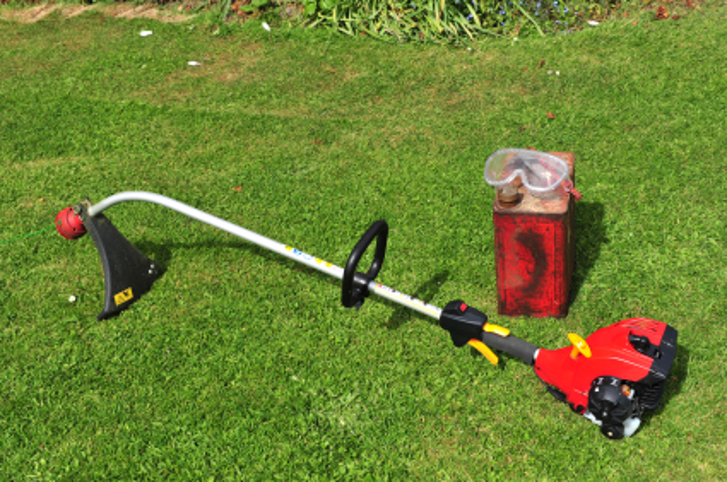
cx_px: 364
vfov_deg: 28.0
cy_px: 241
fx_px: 968
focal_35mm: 48
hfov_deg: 41.2
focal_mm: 48
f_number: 10
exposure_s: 1/400
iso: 200
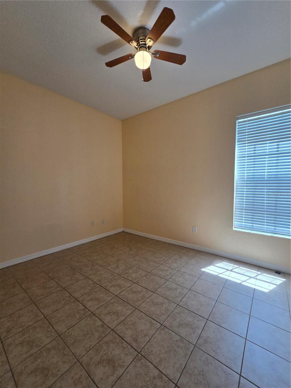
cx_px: 146
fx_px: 146
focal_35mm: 13
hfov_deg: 89.9
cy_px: 194
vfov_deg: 106.2
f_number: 2.2
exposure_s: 1/359
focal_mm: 2.2
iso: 160
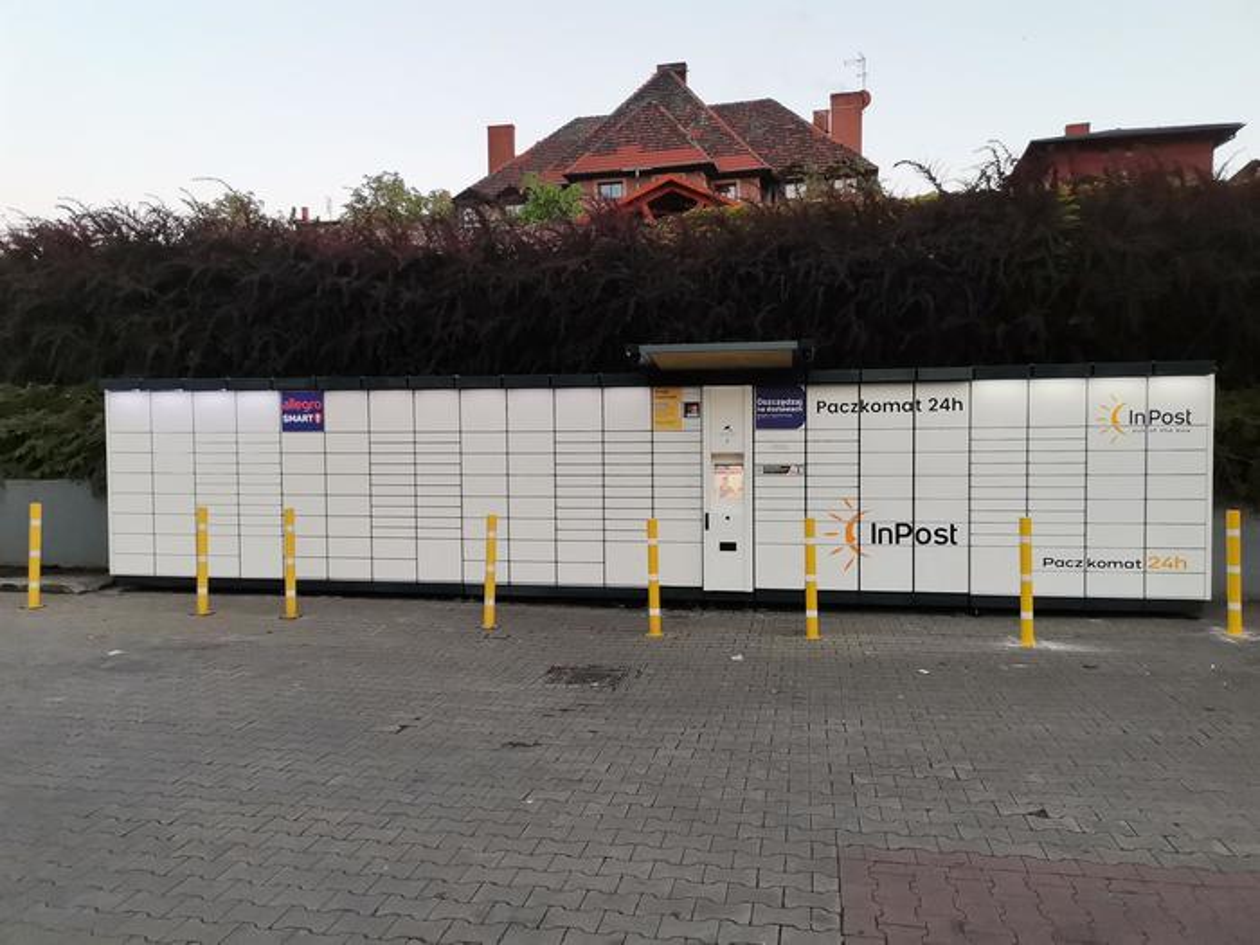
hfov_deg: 67.3
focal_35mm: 26
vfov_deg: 53.1
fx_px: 946
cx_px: 630
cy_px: 472
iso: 200
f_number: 1.8
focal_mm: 4.75
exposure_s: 1/100
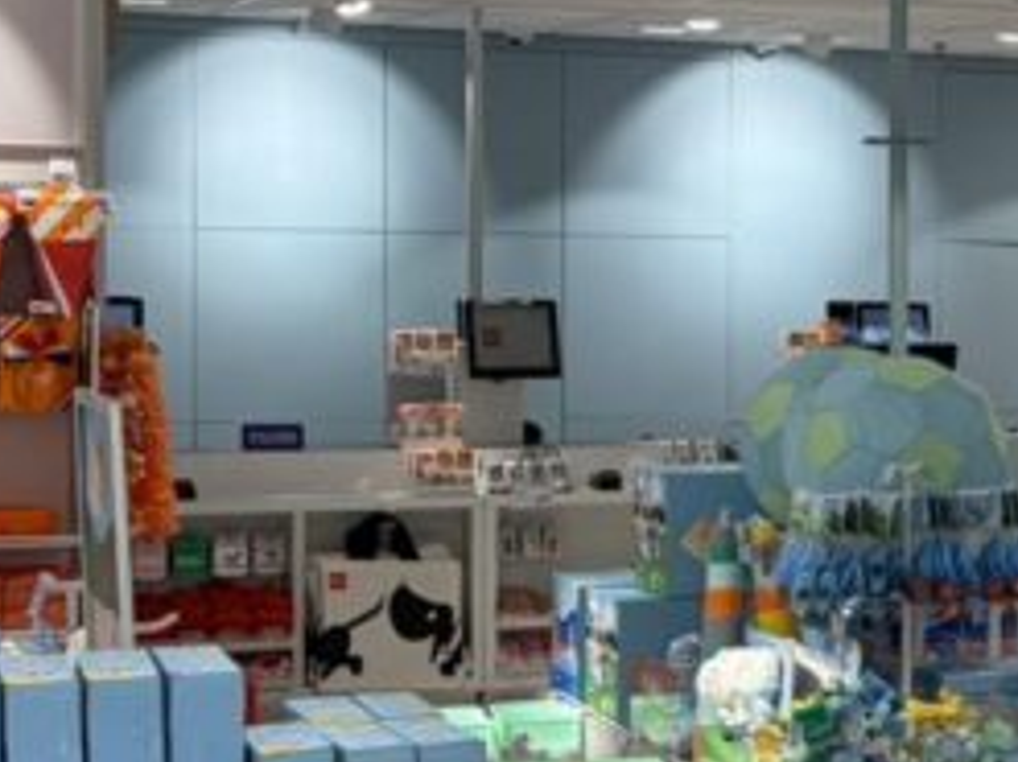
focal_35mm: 108
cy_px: 379
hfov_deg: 15.3
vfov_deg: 13.7
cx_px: 1912
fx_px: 3175
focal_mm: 5.96
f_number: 1.6
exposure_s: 1/140
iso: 40
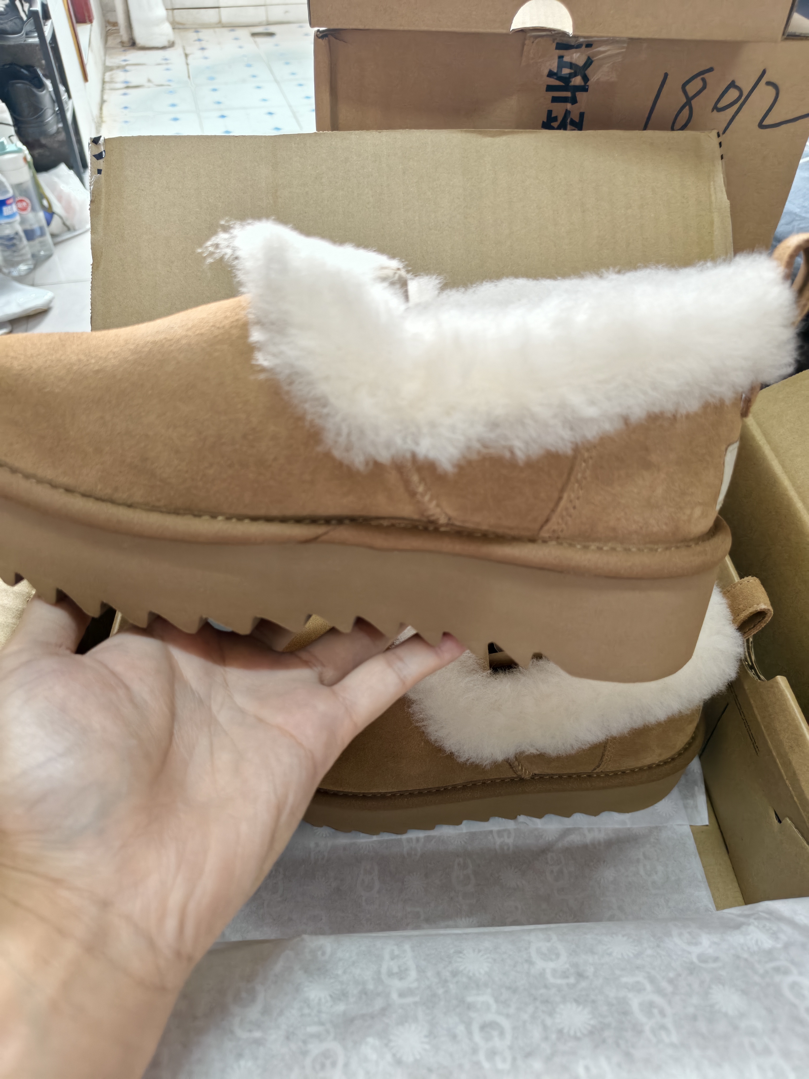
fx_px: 717
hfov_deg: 58.9
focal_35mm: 23
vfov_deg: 73.9
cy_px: 540
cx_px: 404
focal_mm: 5.56
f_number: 1.88
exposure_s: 1/50
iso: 314
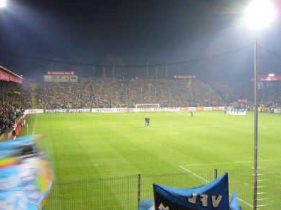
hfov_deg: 42.9
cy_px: 95
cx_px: 151
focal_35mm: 44
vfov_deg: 32.8
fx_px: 357
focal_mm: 5.8
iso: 125
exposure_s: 1/15
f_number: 2.8
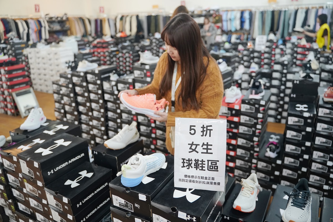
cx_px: 166
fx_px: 259
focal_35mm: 28
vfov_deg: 46.4
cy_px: 111
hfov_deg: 65.5
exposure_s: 1/160
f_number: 2.8
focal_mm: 28
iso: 2000
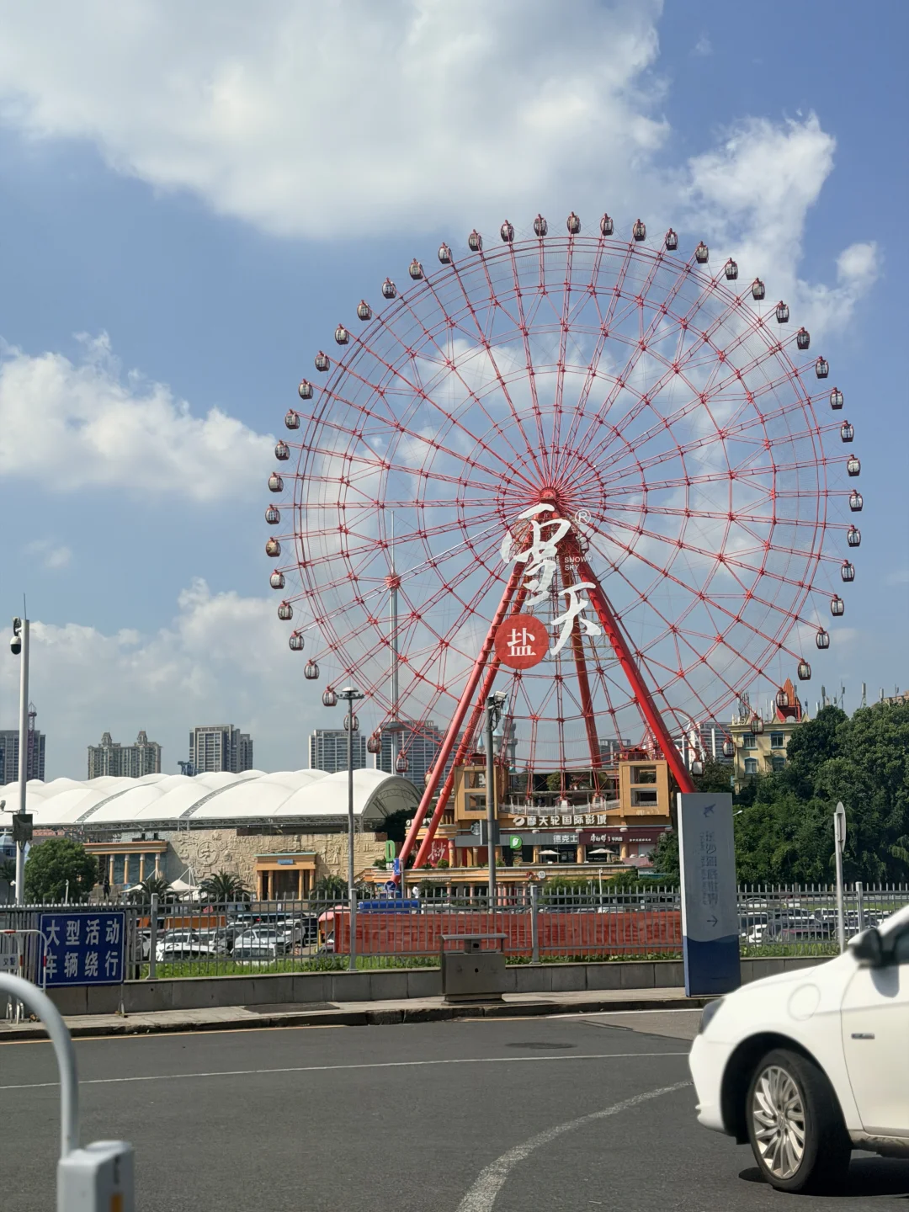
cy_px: 606
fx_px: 1681
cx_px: 454
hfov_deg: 30.3
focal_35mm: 48
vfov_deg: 39.7
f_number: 1.78
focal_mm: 6.76
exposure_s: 1/3378
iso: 64
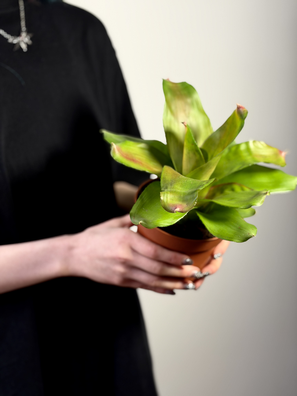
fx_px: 549
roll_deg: +0.0
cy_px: 198
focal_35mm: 48
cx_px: 148
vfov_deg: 39.7
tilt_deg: -13.2
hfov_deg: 30.3
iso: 100
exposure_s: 1/113
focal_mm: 6.76
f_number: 1.78
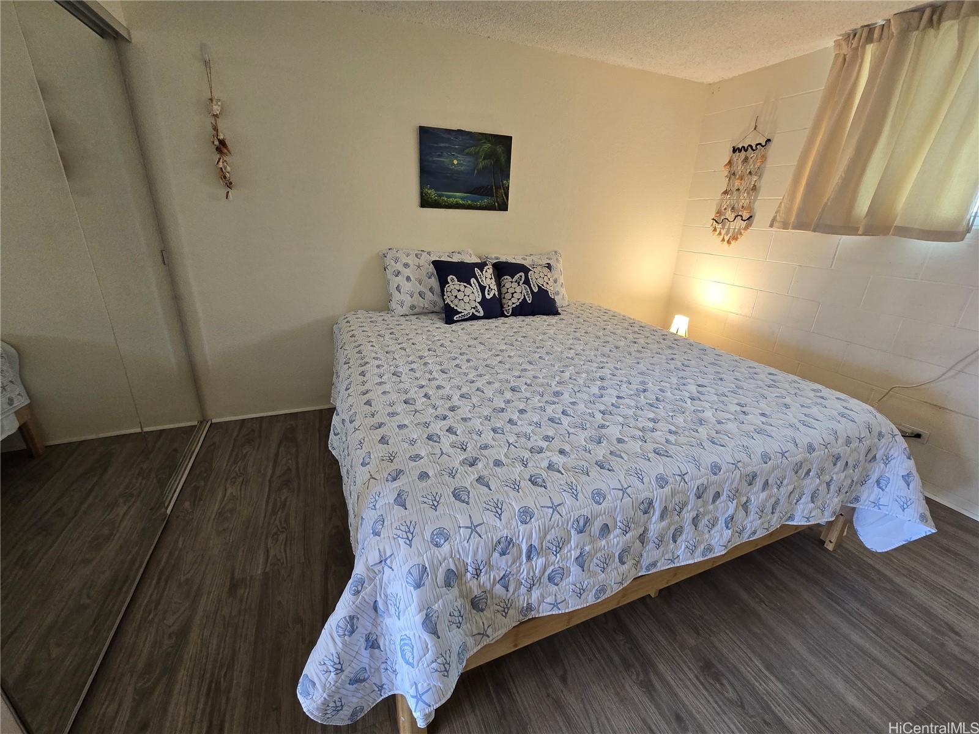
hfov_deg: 106.2
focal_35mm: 13
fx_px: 368
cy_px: 367
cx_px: 490
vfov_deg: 89.9
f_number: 2.2
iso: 250
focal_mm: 2.2
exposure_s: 1/60
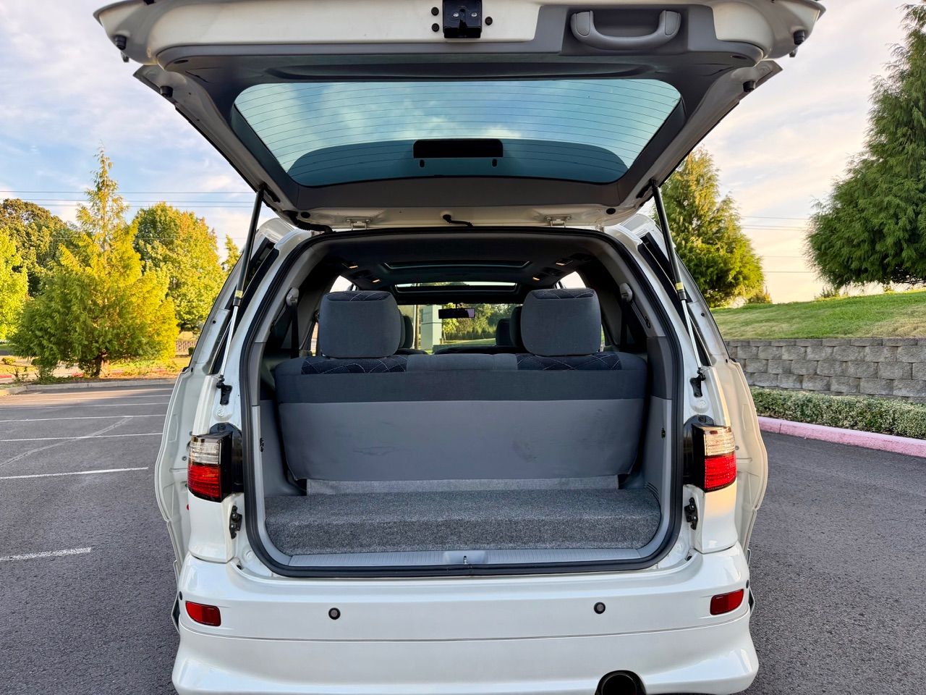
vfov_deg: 56.8
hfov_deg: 71.6
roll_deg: +0.7
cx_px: 463
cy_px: 348
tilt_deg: -0.5
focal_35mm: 24
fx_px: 642
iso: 100
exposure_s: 1/470
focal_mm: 6.76
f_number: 1.78
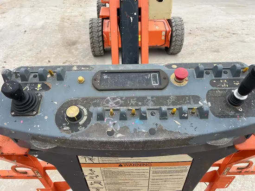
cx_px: 128
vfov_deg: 53.1
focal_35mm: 26
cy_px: 96
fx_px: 192
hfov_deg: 67.3
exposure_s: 1/891
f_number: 1.6
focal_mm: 5.1
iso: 50
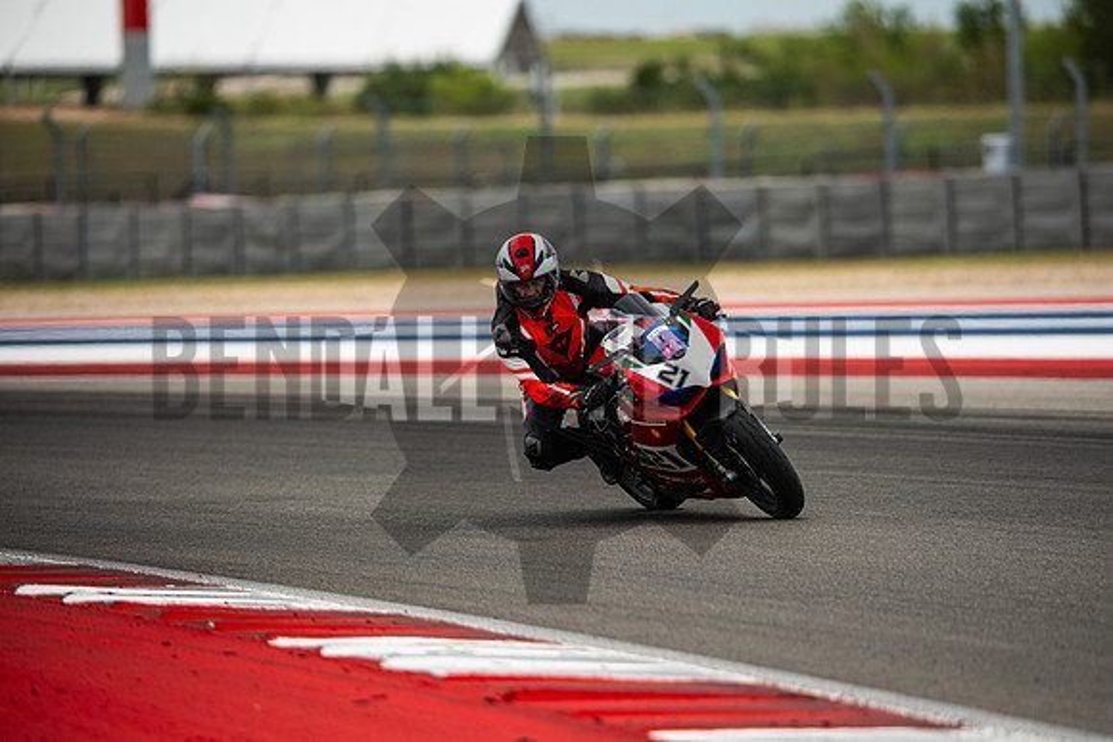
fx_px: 9277
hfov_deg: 6.9
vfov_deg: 4.6
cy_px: 371
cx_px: 556
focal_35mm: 300
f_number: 2
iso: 400
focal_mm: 200
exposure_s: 1/5000
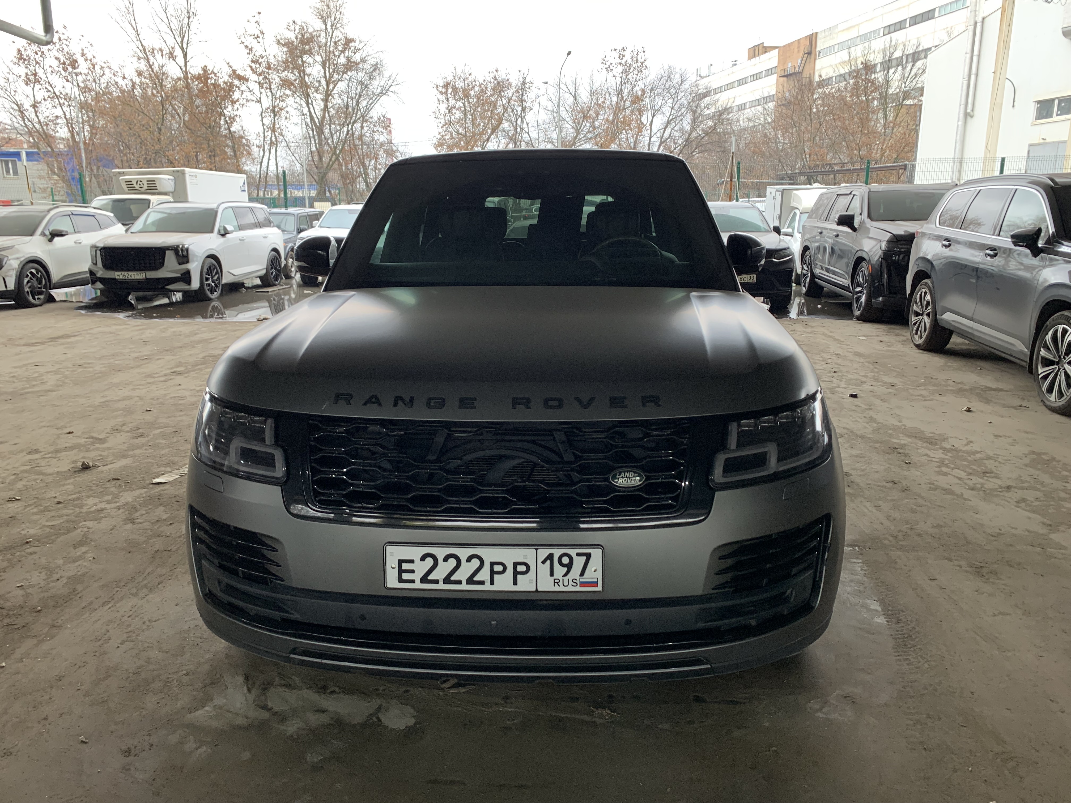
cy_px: 402
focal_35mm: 26
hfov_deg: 67.3
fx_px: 804
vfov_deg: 53.1
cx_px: 536
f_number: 1.8
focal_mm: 4.25
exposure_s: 1/50
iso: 64
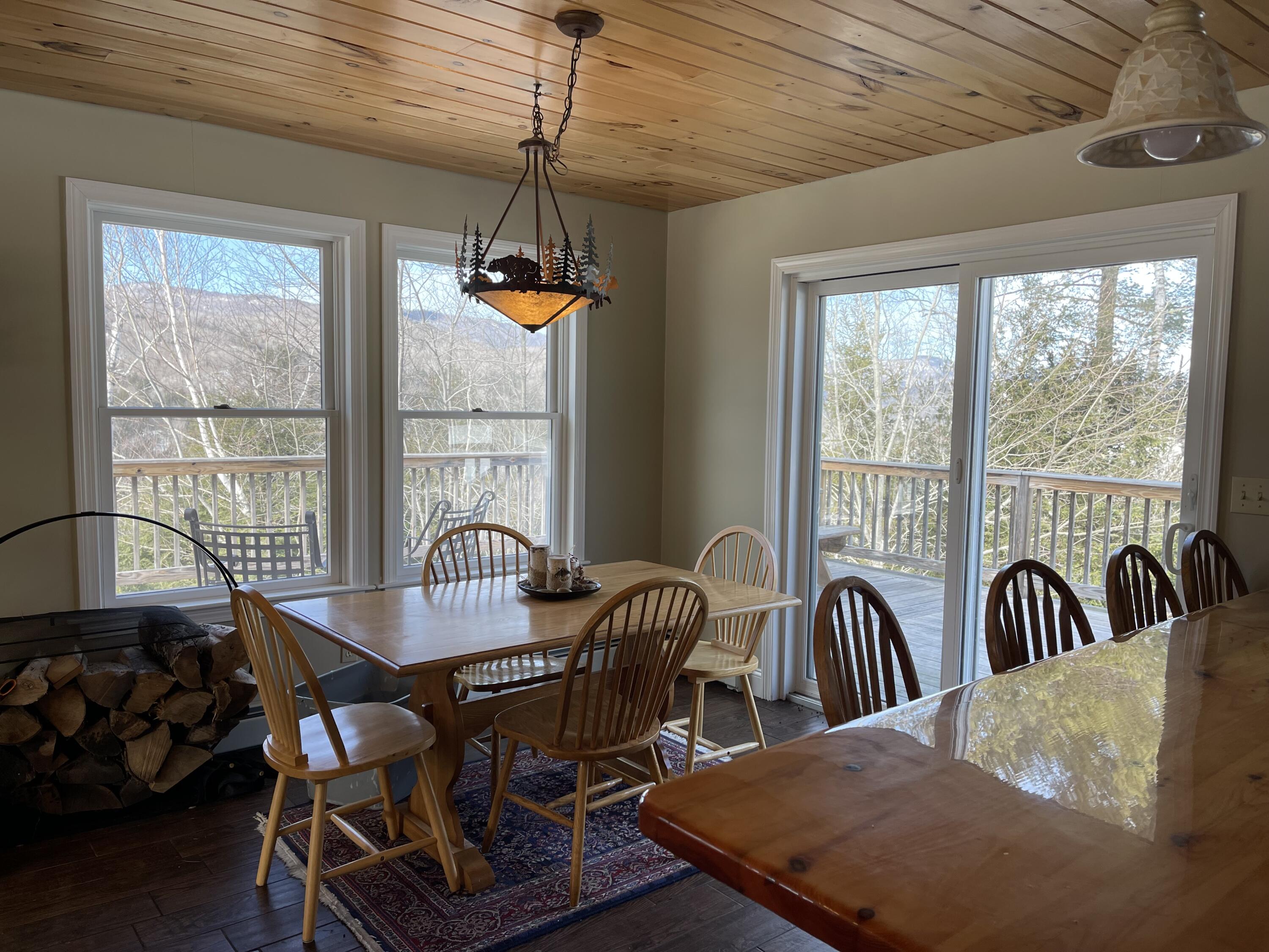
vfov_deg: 53.1
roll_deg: -1.5
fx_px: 953
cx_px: 634
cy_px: 476
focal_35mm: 26
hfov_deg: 67.3
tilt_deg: -6.6
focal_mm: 5.1
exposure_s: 1/173
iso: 32
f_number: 1.6
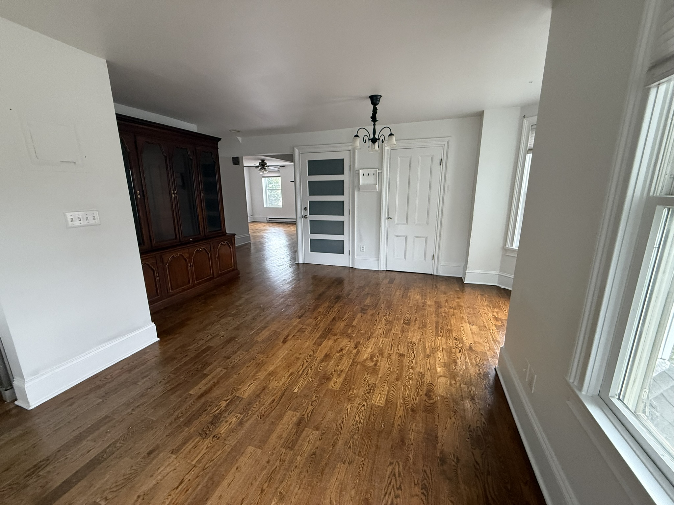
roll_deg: -0.1
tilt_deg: -12.1
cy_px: 252
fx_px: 273
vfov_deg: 85.7
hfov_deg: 102.1
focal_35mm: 14
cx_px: 337
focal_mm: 2.22
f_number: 2.2
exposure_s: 1/60
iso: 320
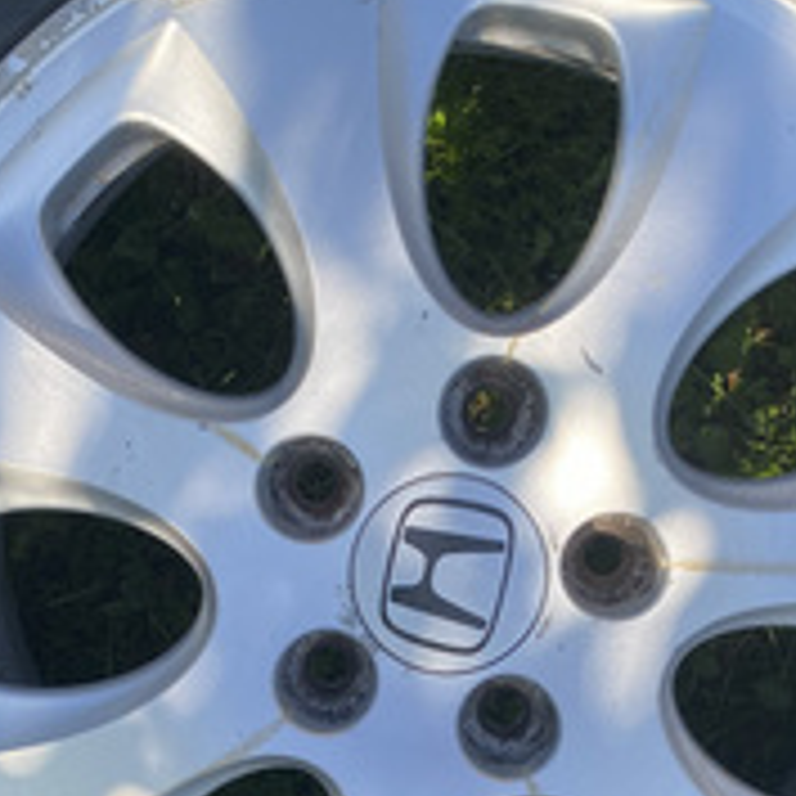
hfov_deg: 26.5
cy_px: 805
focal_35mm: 65
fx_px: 1691
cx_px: 420
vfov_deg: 25.2
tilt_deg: -79.6
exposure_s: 1/597
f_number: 1.8
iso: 32
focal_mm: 4.25
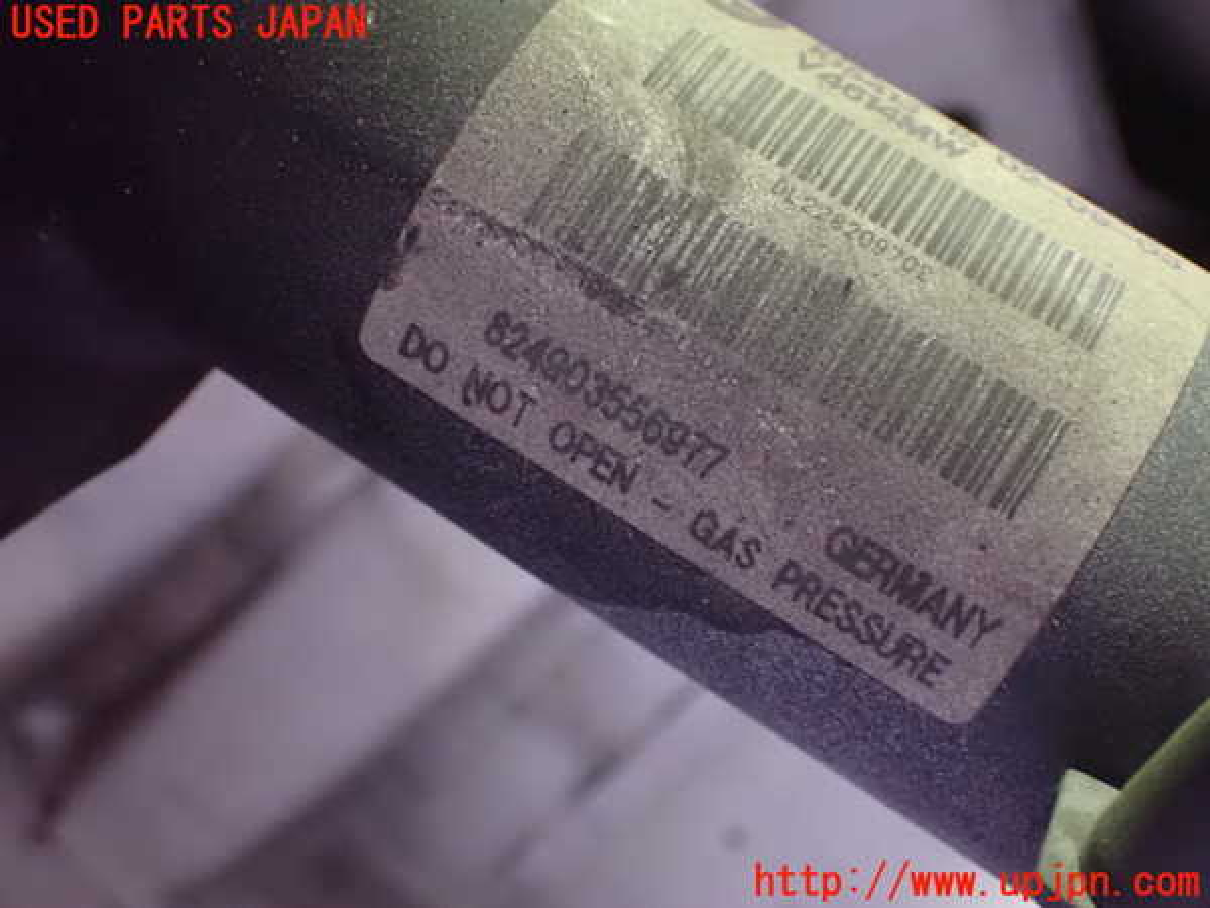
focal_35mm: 47
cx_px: 605
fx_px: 1643
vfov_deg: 30.9
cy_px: 454
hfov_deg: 40.4
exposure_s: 1/20
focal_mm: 8.4
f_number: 3.1
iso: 1600
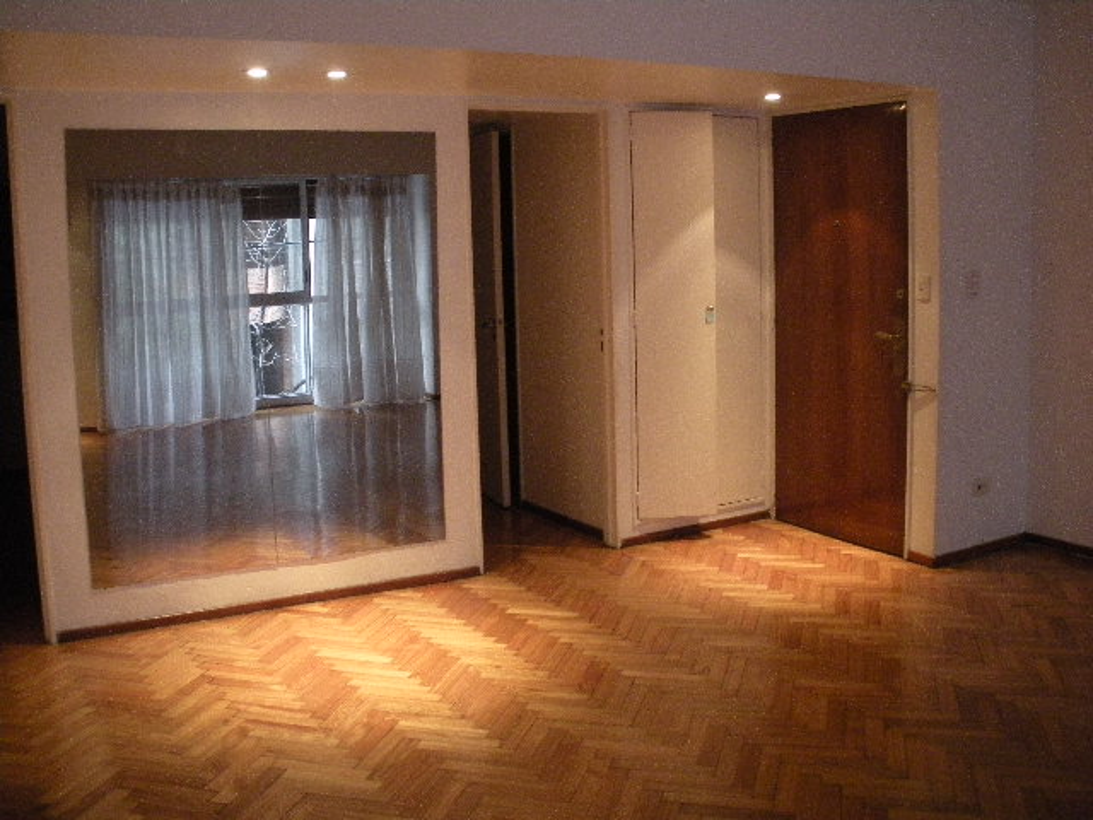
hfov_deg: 52.6
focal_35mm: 35
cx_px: 546
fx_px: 1105
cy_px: 410
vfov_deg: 40.7
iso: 400
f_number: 3.5
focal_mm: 6.3
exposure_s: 1/16.3
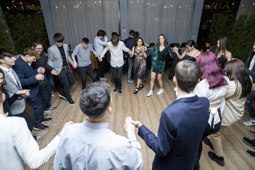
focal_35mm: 20
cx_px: 128
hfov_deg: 84.0
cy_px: 85
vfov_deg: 62.0
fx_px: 142
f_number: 2
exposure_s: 1/160
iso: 640
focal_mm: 13
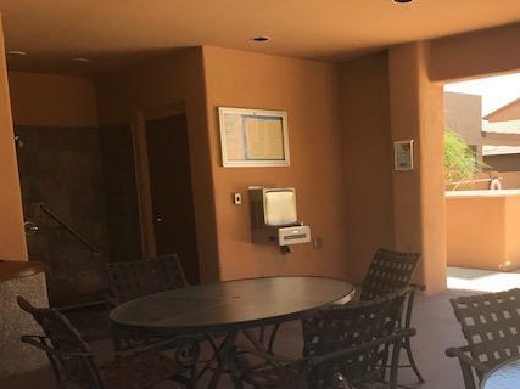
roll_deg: +0.7
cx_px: 362
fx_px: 631
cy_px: 272
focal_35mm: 42
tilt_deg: -9.0
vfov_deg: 33.9
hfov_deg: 43.9
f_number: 1.8
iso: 20
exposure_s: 1/563
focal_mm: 3.99
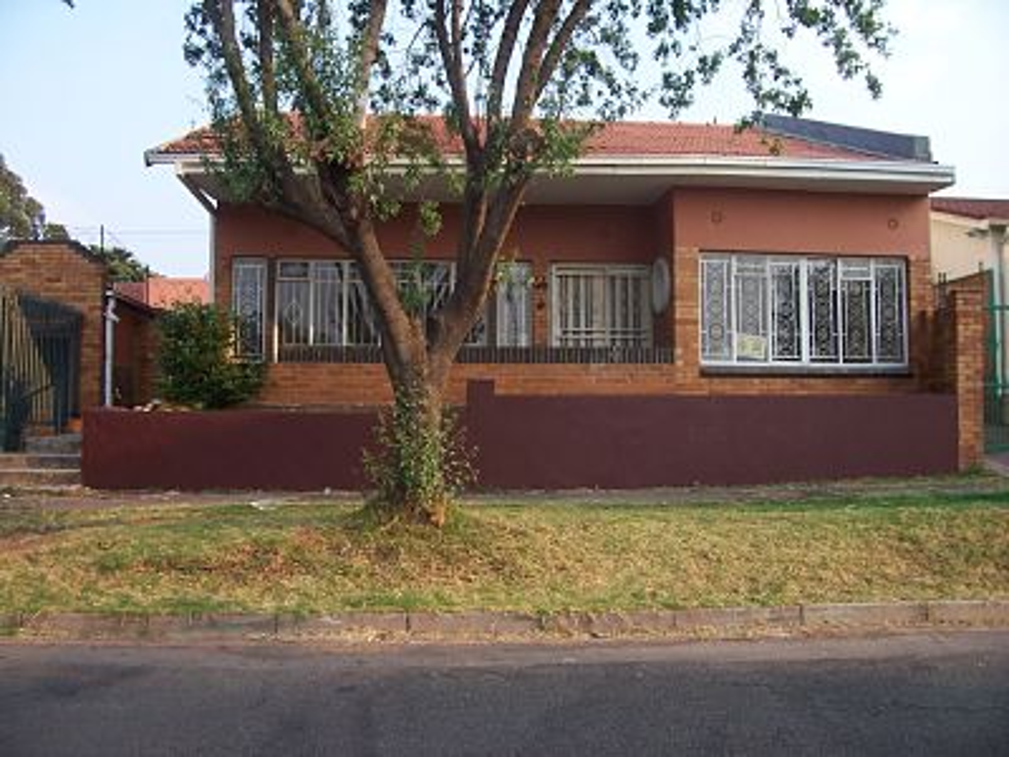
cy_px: 378
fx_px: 991
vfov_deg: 41.8
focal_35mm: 34
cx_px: 504
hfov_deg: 54.0
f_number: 2.7
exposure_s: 1/350
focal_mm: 5.6
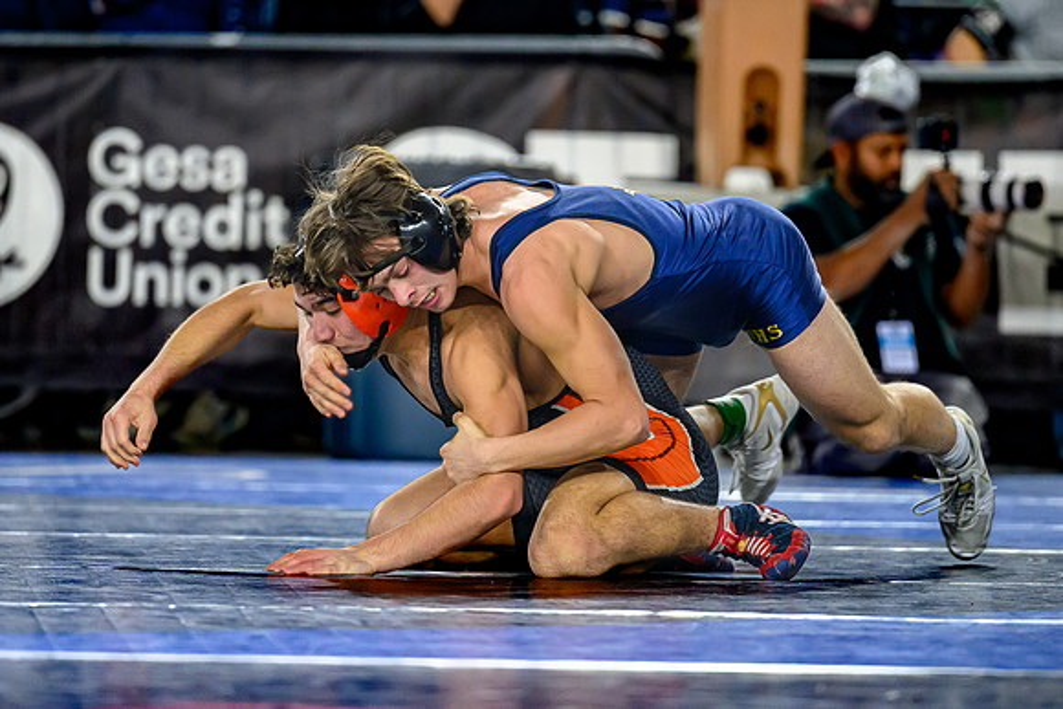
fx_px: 10162
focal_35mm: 344
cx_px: 461
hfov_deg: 6.0
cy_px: 293
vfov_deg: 4.0
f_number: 2.8
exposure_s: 1/800
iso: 2500
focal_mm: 200
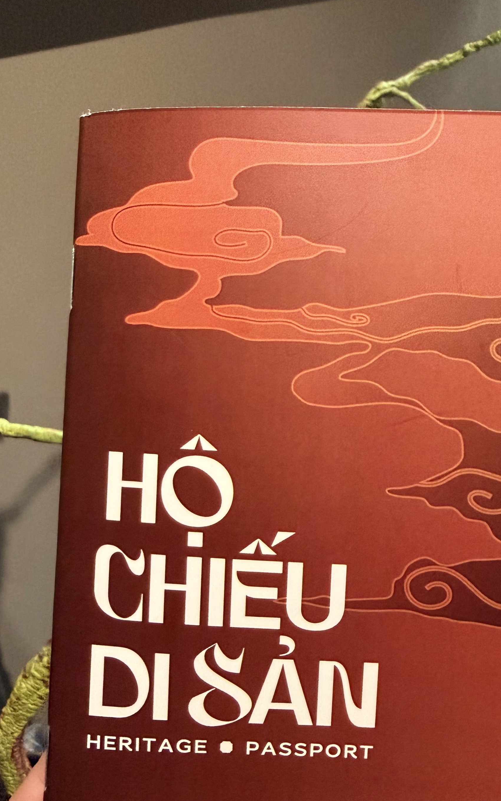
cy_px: 496
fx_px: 699
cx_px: 311
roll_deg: -0.4
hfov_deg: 39.2
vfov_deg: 59.0
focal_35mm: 32
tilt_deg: -35.5
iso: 500
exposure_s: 1/60
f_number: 2.2
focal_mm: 2.22
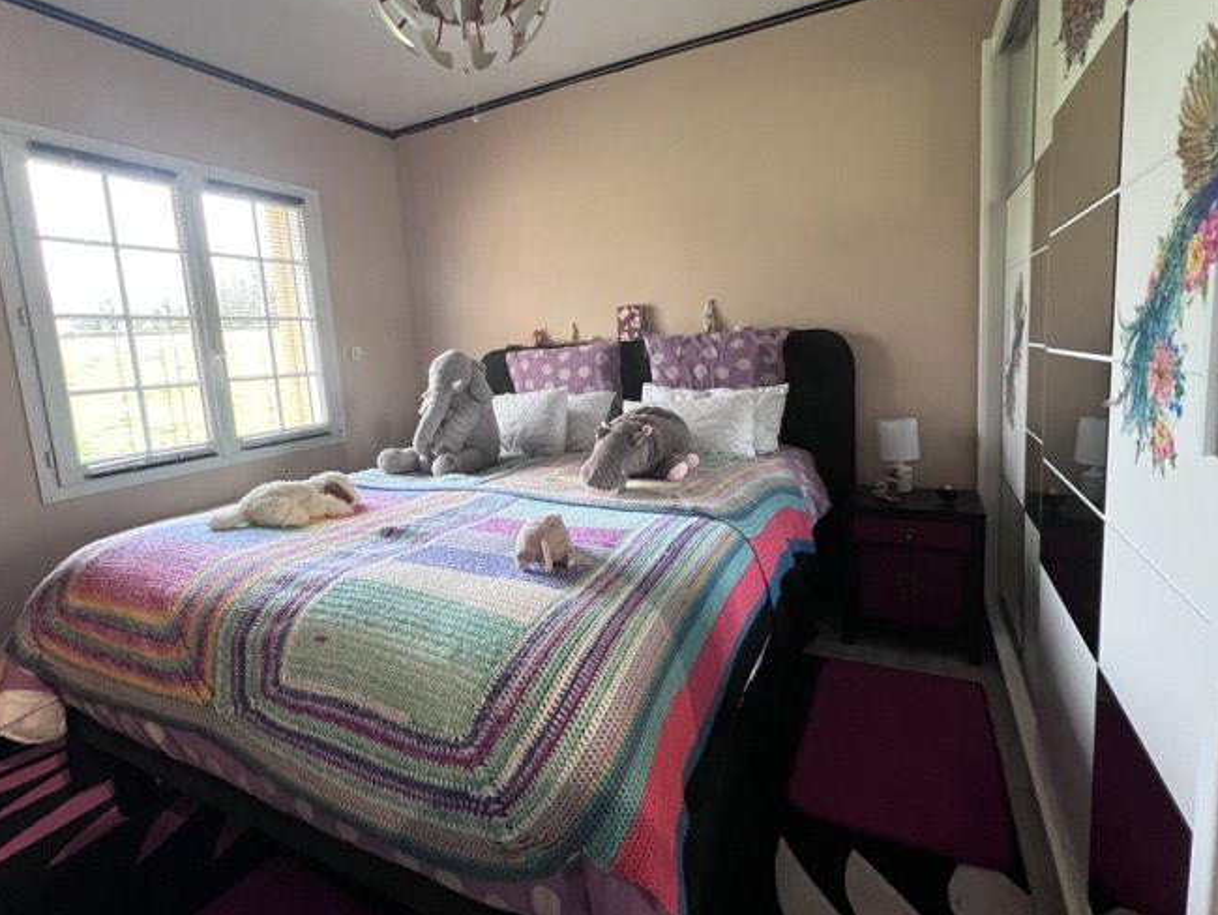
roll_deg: +3.5
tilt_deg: -8.4
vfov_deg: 78.1
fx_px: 563
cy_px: 429
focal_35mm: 16
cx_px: 594
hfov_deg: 94.5
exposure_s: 1/50
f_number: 1.8
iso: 320
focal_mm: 1.57
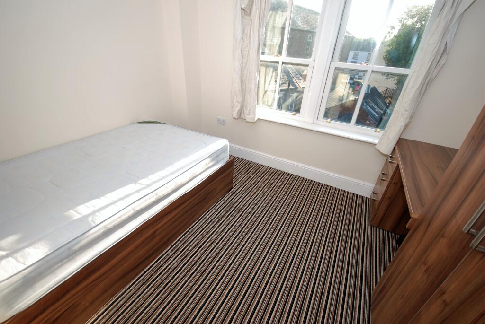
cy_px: 162
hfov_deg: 100.3
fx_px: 202
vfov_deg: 77.5
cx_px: 242
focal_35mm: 15
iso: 100
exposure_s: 1/80
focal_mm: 10
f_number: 4.5
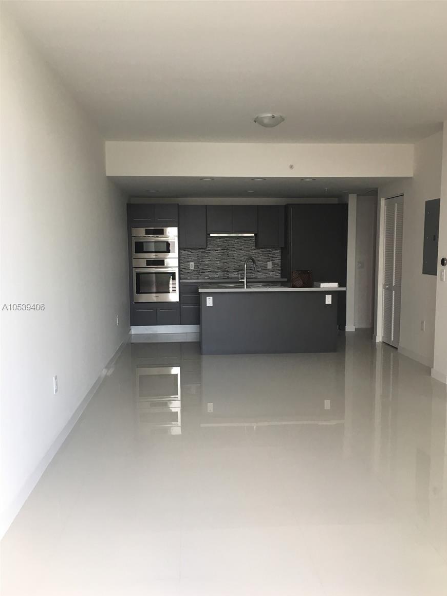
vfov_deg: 60.0
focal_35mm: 30
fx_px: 517
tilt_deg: -6.4
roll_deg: -0.2
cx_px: 231
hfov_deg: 46.8
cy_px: 308
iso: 25
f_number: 2.2
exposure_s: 1/40
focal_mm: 4.15
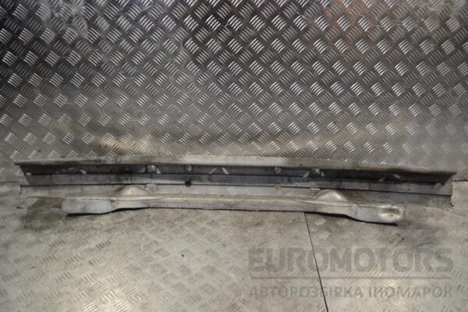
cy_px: 156
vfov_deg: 40.0
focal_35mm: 33
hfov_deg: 57.2
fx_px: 429
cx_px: 234
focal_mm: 22
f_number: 3.8
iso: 100
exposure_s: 1/50
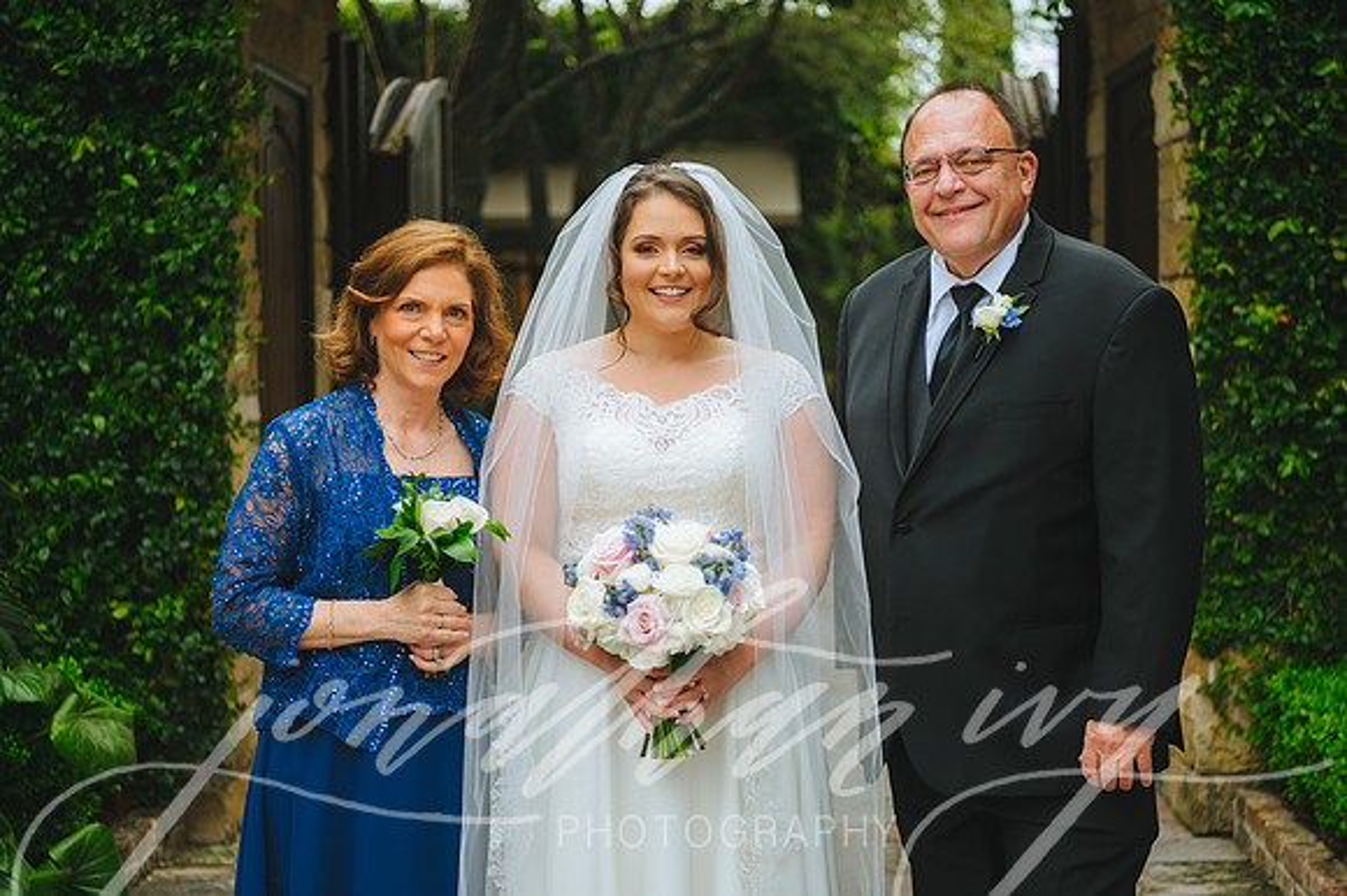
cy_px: 448
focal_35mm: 65
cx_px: 674
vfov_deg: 20.9
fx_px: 2431
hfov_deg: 31.0
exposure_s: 1/200
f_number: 2.8
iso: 125
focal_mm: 65
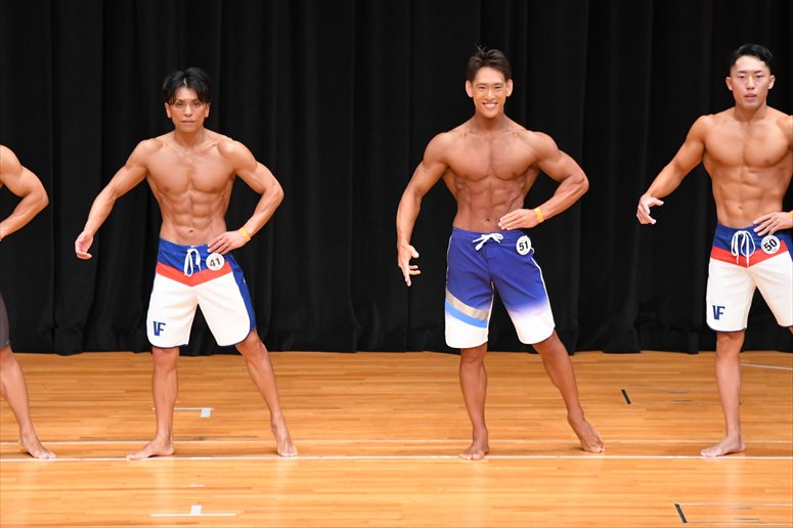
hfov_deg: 8.1
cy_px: 264
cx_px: 396
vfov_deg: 5.4
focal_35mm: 255
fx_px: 5614
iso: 5000
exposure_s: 1/400
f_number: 5.6
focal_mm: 170
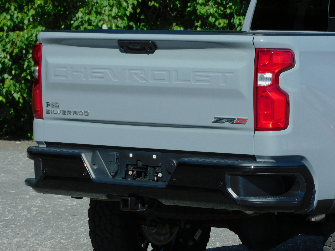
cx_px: 168
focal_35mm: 220
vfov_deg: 6.8
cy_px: 126
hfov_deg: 9.0
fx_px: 2129
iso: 125
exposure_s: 1/640
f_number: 5.3
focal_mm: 39.4
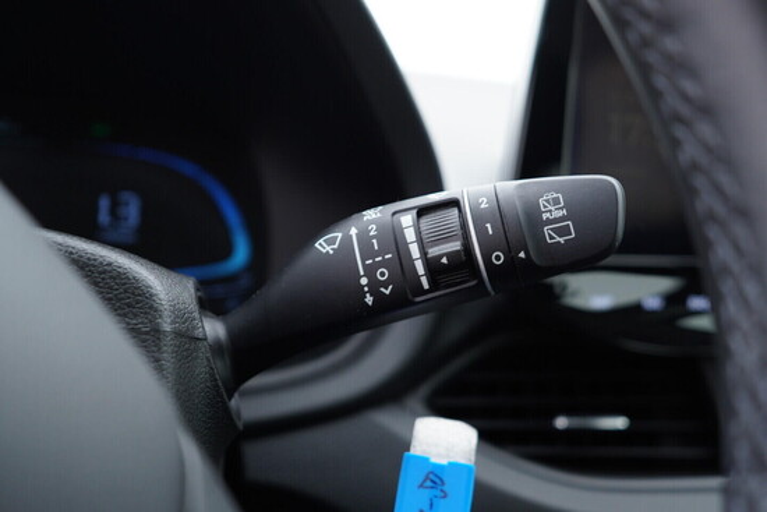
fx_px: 767
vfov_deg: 36.9
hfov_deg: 53.1
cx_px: 384
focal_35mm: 36
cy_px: 256
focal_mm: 24
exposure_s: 1/40
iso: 200
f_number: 2.8
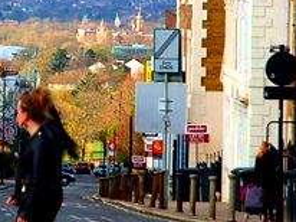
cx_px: 77
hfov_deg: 6.2
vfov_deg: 4.6
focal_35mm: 322
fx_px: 2752
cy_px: 22
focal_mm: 85
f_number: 6.3
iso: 400
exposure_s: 1/640
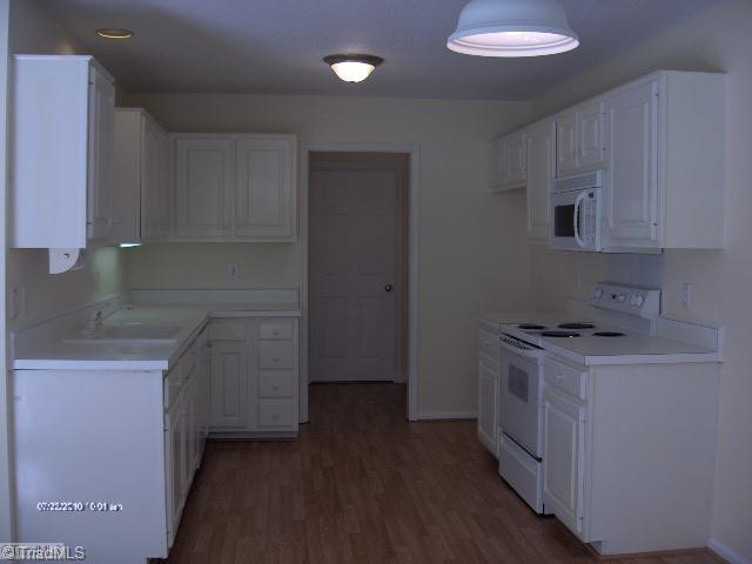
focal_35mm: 39
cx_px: 376
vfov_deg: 36.8
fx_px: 847
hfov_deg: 47.9
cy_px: 282
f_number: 2.8
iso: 133
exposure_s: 1/124
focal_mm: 8
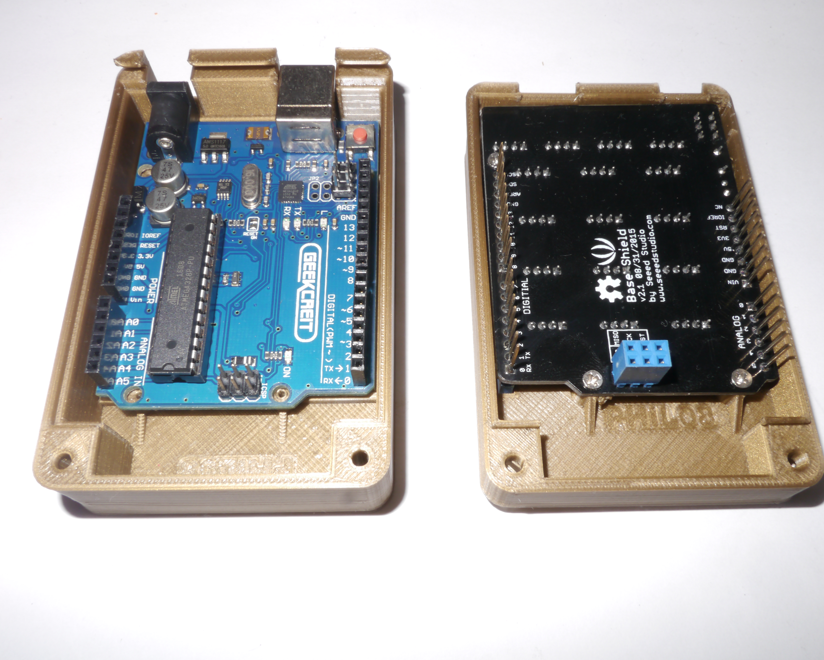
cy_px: 324
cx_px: 427
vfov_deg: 48.5
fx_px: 732
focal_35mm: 30
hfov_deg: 58.8
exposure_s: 1/60
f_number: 22
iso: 160
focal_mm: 14
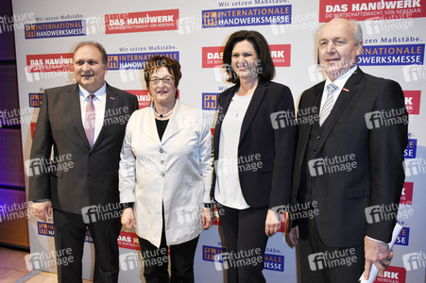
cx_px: 213
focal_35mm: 30
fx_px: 355
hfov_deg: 62.0
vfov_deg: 43.5
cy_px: 142
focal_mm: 20
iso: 3200
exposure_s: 1/60
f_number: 6.3
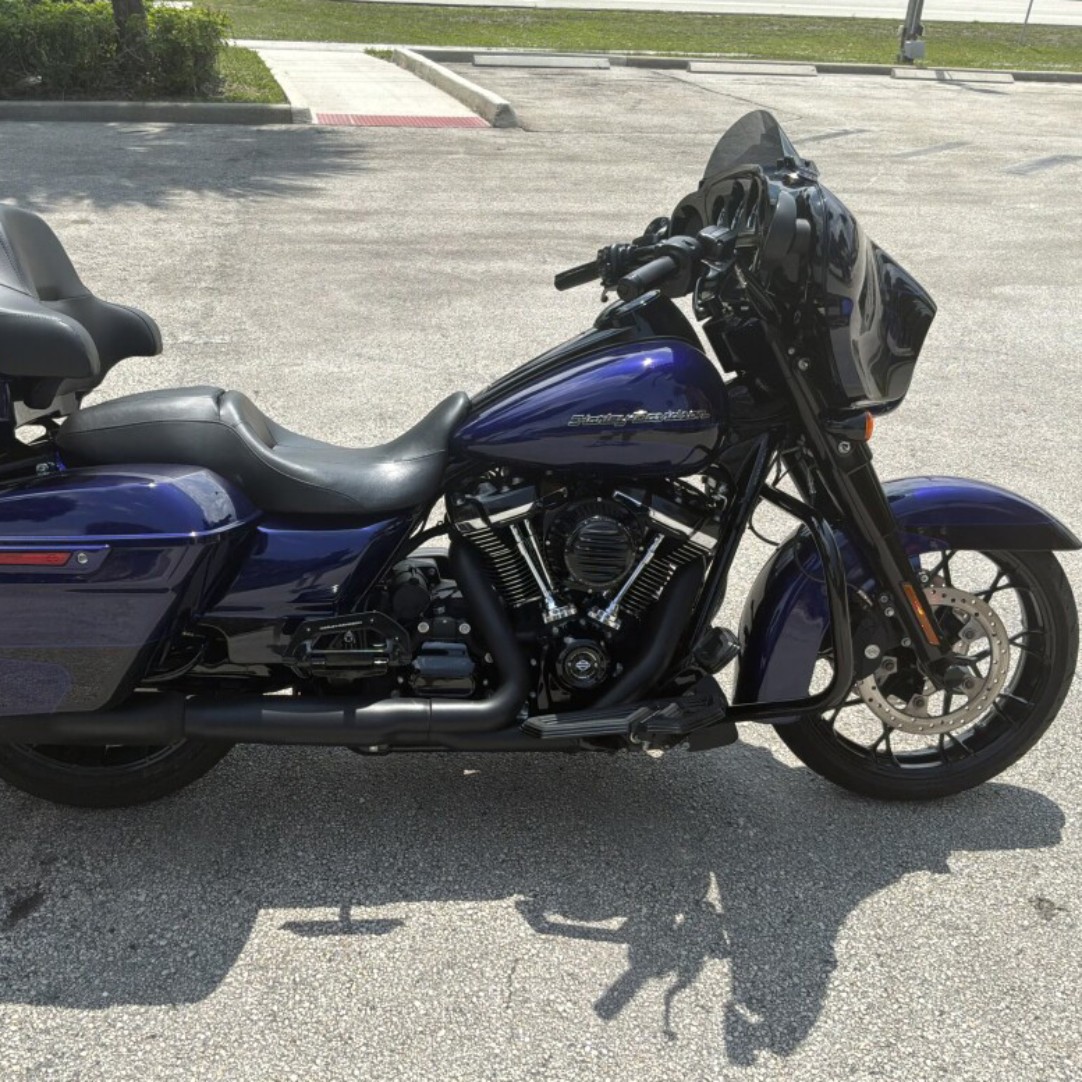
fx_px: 1202
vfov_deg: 48.5
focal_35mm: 34
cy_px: 536
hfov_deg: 48.1
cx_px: 421
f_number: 1.8
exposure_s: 1/1626
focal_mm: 3
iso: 25
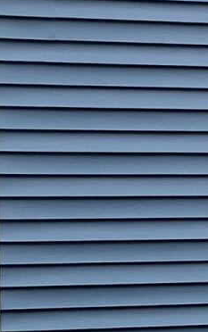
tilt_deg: -1.4
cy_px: 291
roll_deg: +1.3
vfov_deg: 9.4
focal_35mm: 222
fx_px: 2010
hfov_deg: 5.9
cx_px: 166
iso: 50
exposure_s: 1/143
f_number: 1.6
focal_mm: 5.1
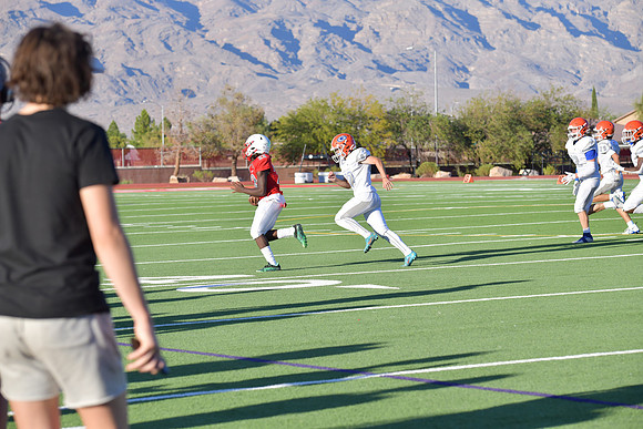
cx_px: 322
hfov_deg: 17.1
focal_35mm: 120
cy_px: 214
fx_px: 2144
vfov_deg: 11.4
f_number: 5.6
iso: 640
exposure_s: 1/3200
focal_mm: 120
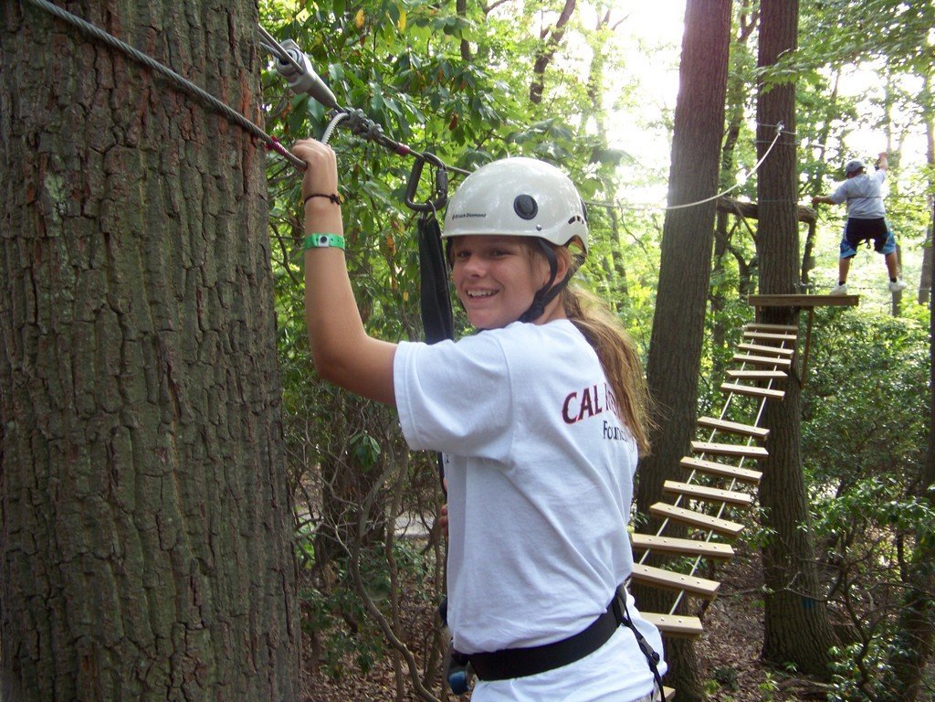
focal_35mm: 43
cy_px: 351
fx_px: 1161
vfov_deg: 33.6
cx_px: 468
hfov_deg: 43.9
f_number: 2.8
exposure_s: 1/30
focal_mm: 6.75
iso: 90
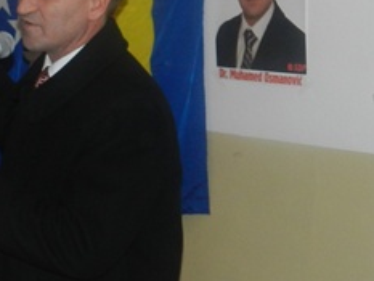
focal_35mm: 110
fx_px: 1189
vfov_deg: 13.4
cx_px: -35
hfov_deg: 17.3
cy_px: 71
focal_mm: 5.6
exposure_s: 1/30
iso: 200
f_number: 3.7
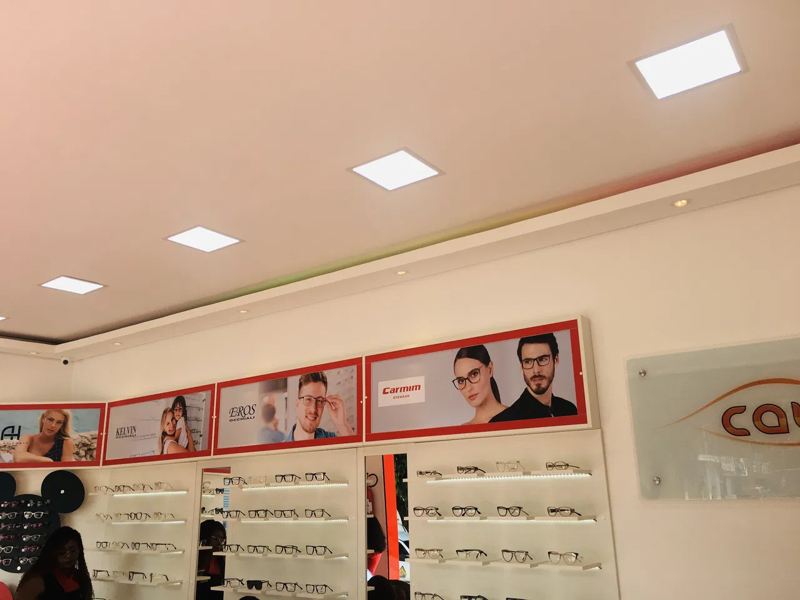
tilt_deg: +16.6
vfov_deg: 48.2
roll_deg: +0.5
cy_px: 300
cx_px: 400
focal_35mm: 29
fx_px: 670
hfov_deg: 61.7
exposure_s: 1/310
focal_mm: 4.15
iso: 25
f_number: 2.2
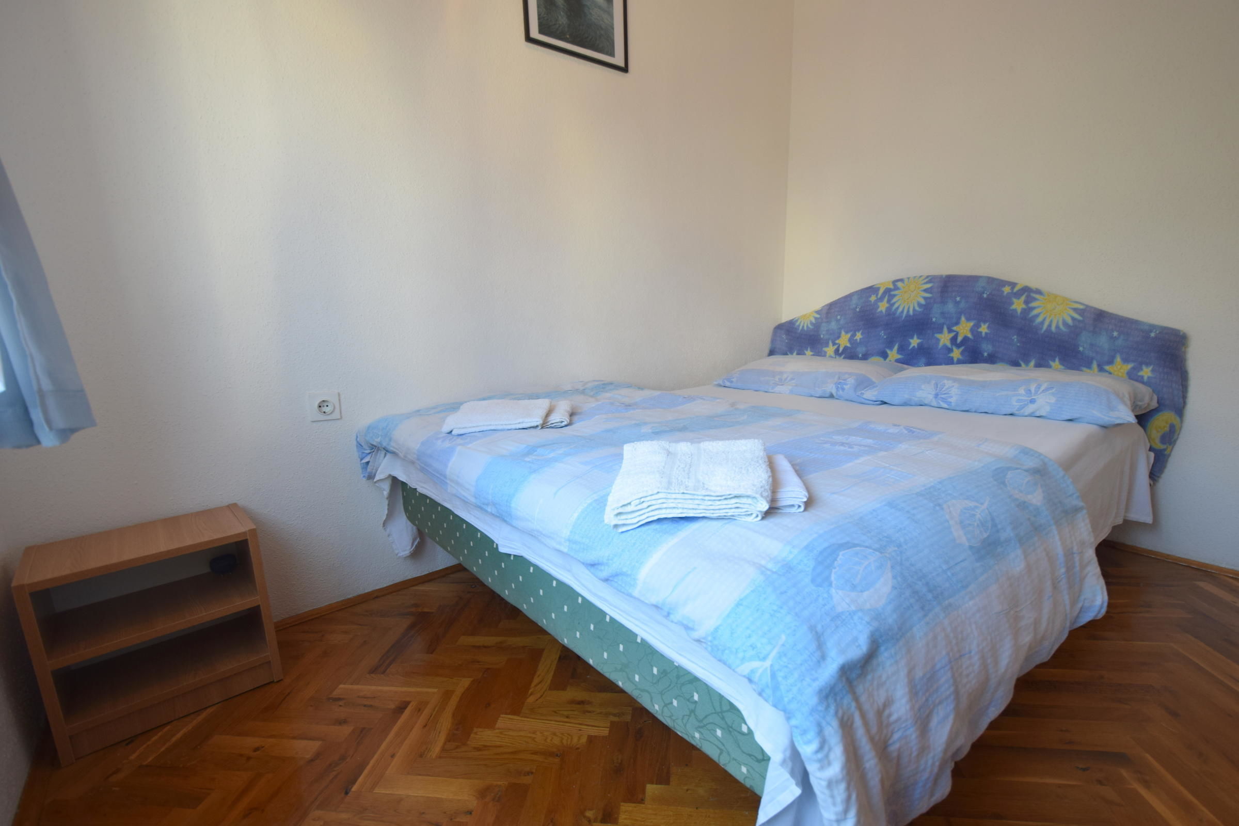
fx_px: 516
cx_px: 620
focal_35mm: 15
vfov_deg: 77.3
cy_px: 413
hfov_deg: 100.4
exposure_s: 1/60
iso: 400
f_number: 4
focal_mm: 10
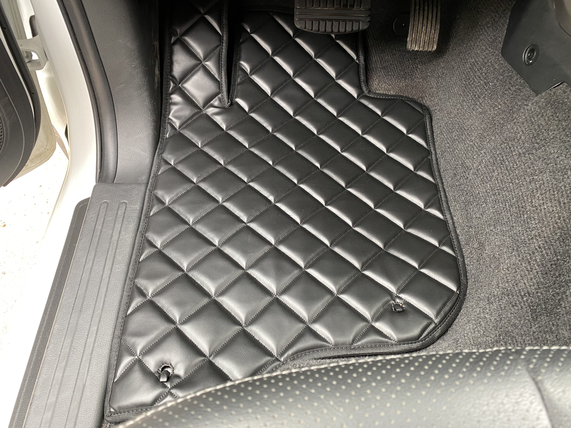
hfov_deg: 67.3
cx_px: 286
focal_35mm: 26
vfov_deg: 53.1
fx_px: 429
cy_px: 214
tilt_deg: -53.2
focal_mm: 4.25
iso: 125
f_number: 1.8
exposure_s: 1/78
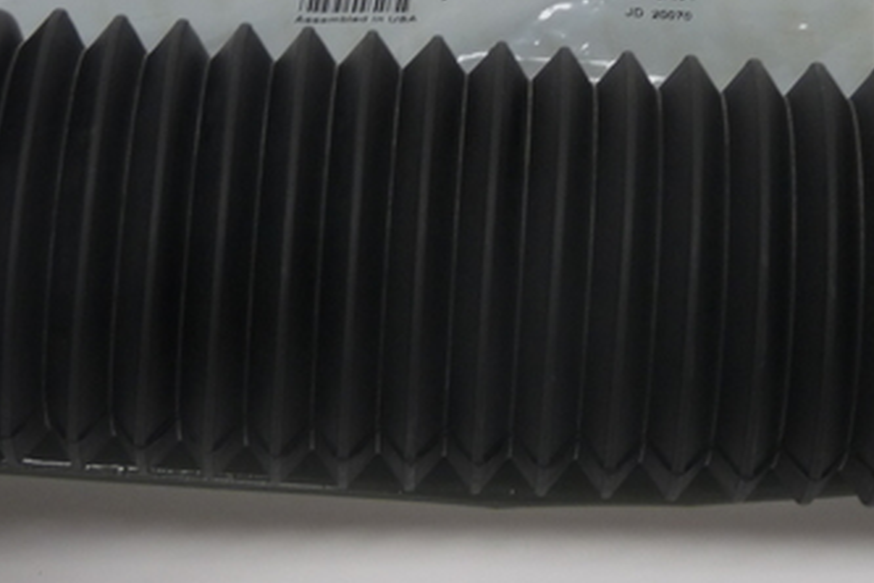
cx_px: 546
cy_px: -5
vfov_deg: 12.3
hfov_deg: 18.6
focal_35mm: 110
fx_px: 2670
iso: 125
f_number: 3.2
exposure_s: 1/30
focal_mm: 9.8
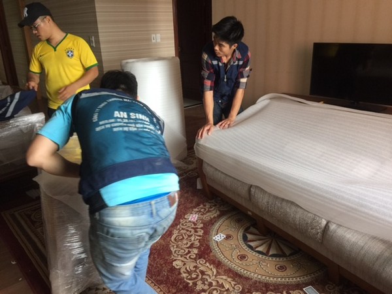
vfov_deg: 48.2
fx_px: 328
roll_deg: +0.0
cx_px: 196
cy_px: 147
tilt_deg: -18.8
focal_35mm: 29
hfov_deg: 61.7
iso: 40
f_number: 2.2
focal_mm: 4.15
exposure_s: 1/33
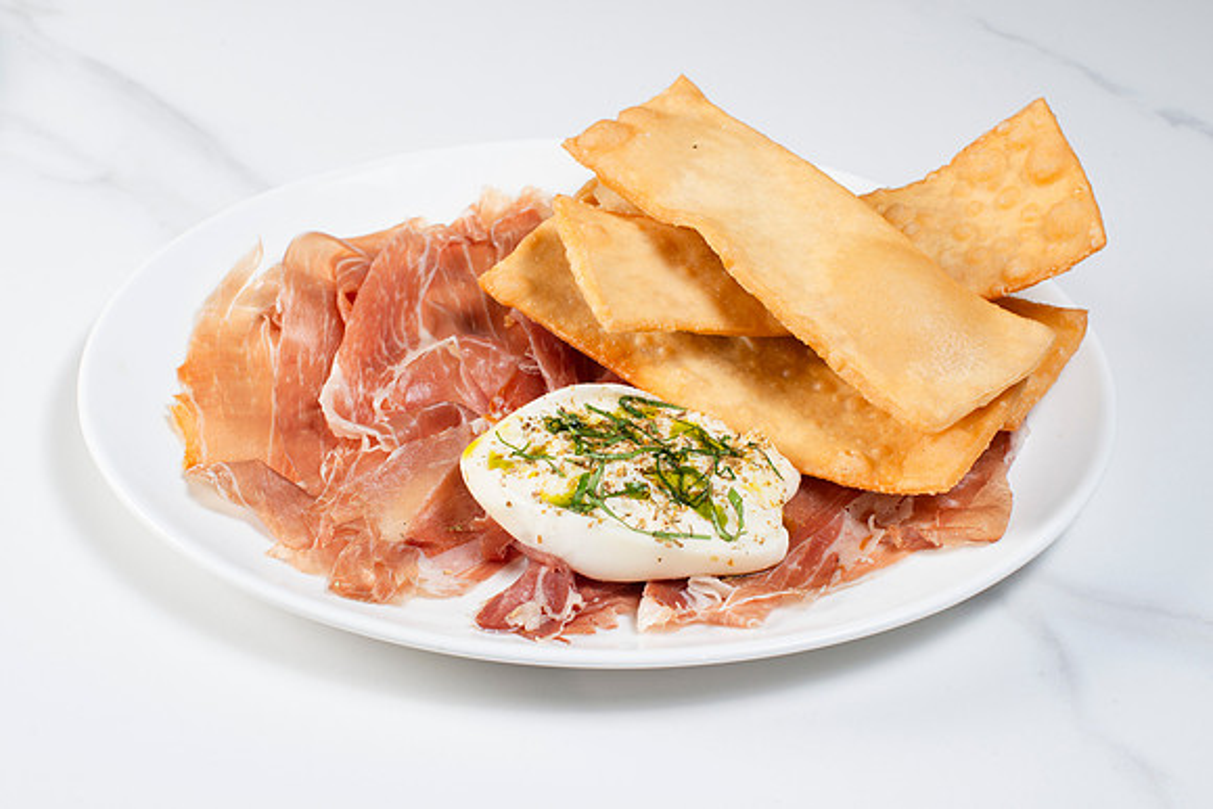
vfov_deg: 26.6
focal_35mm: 51
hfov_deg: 39.1
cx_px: 606
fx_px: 1710
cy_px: 404
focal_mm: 50
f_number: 11
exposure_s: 1/200
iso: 200
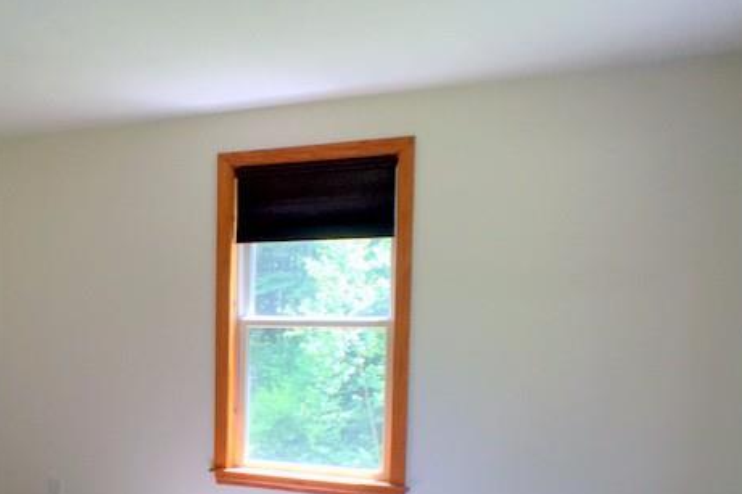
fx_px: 1380
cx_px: 69
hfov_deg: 28.9
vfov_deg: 20.1
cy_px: 402
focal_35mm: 67
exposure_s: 1/60
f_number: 2.2
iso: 32
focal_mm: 4.15
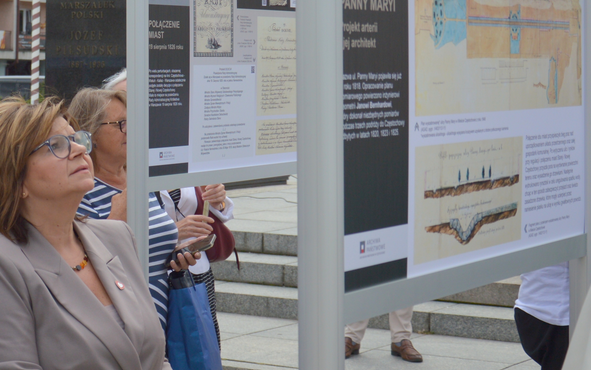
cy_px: 119
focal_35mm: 95
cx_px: -23
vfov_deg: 13.7
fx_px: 1535
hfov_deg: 20.9
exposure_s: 1/800
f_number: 4
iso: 100
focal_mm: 25
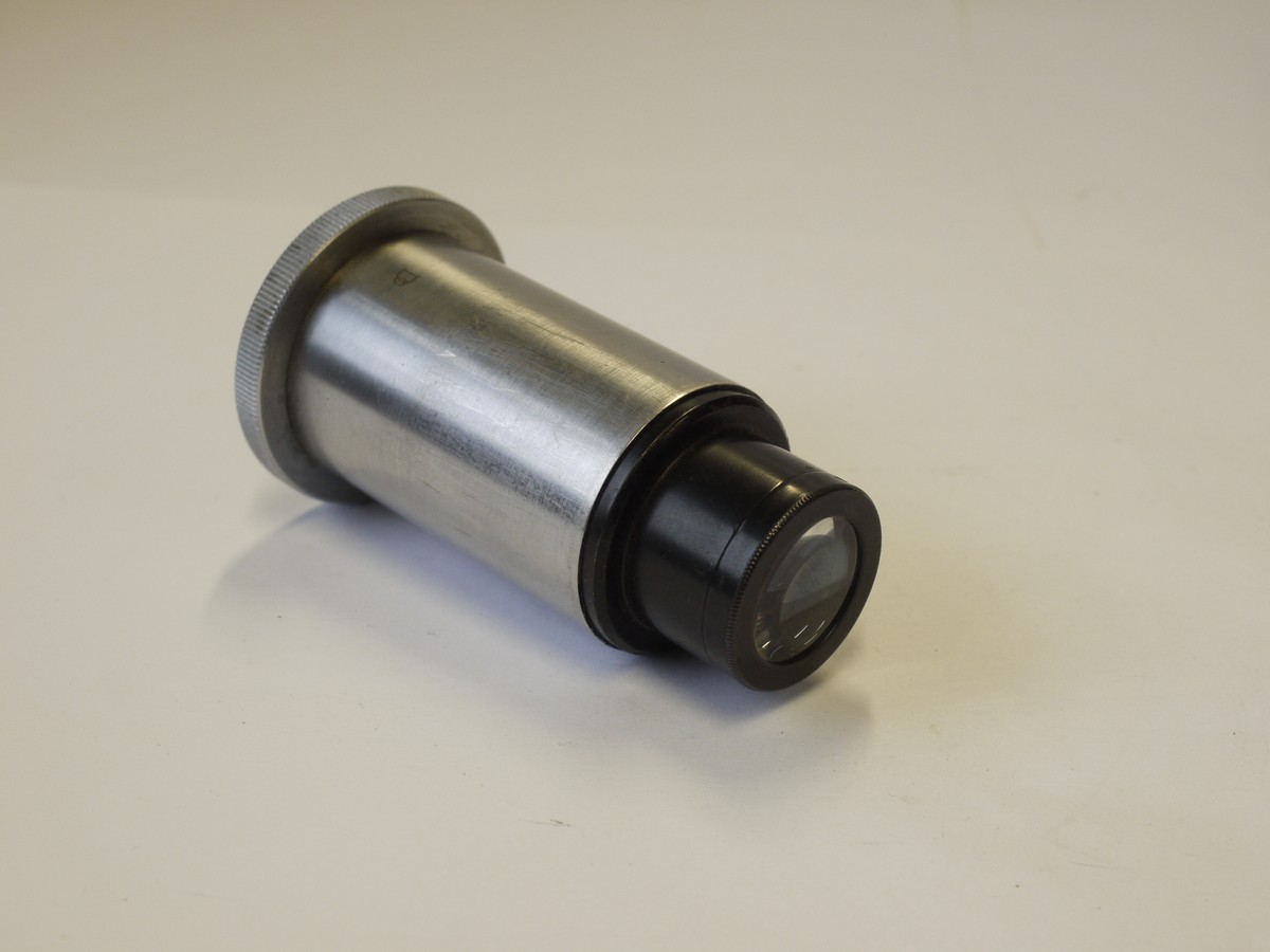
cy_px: 476
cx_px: 635
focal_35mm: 60
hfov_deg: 32.2
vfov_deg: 24.4
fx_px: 2201
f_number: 8
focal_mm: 30
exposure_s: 1/40
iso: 400
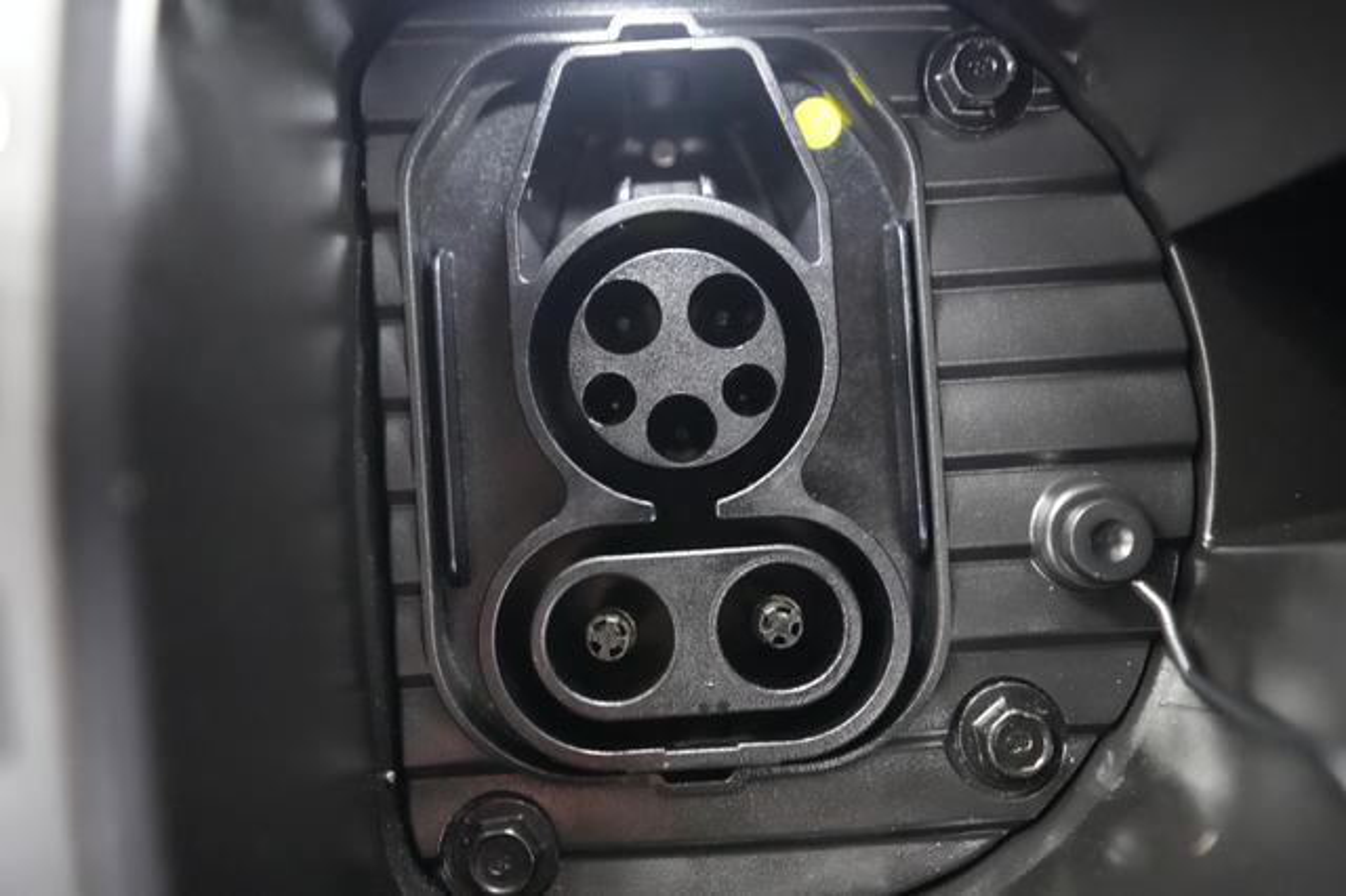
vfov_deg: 49.5
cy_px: 448
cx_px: 673
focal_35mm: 26
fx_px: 972
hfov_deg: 69.4
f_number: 2.8
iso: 12800
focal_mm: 26
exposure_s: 1/50
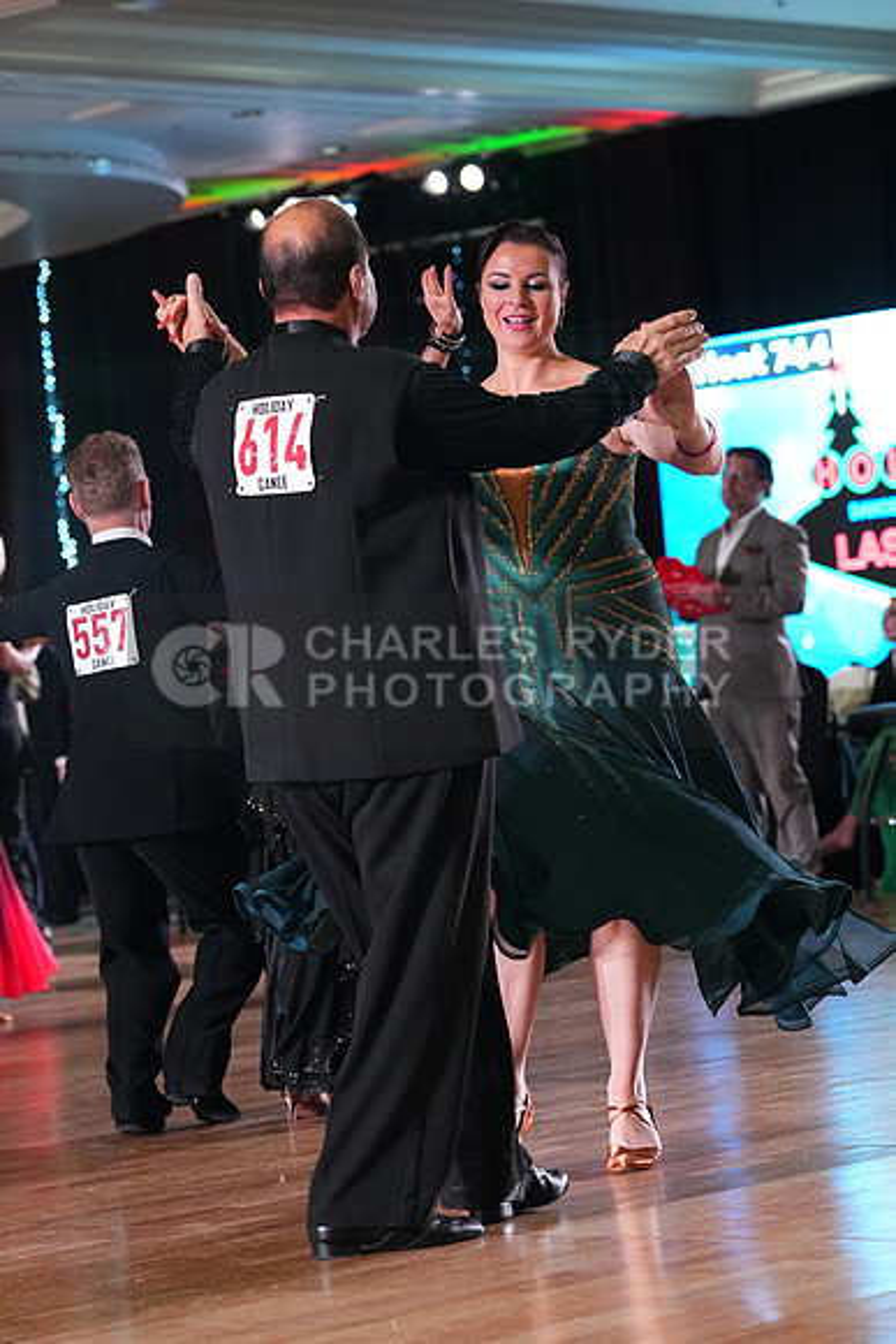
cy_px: 672
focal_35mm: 116
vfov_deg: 17.6
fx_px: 4328
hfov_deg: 11.8
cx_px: 448
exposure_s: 1/400
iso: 6400
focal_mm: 116
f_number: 5
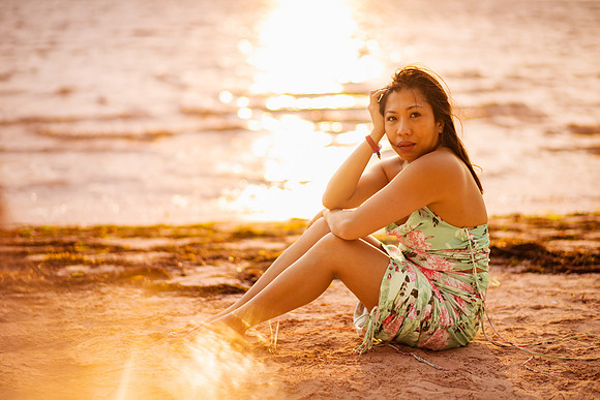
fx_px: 967
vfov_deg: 23.4
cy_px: 200
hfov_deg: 34.5
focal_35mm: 58
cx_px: 300
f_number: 1.4
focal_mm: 58
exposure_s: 1/2500
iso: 50
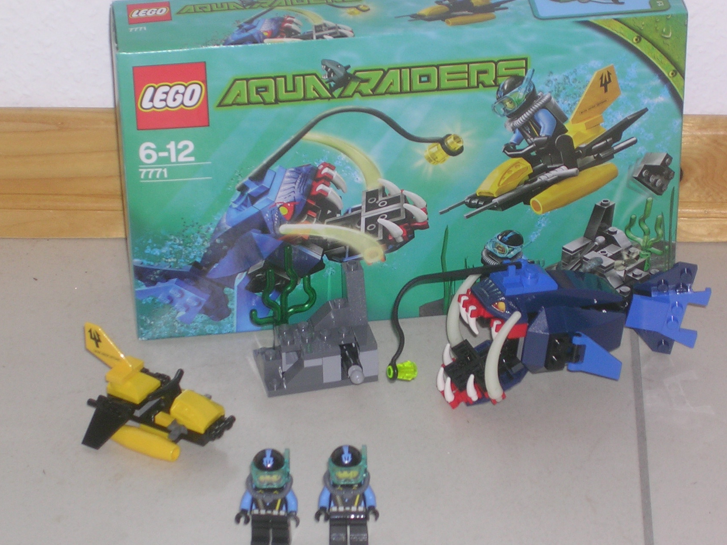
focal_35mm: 139
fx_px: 2920
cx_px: 382
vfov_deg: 10.7
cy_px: 250
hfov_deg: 14.2
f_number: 4.9
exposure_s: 1/60.1
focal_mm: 17.4
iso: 50
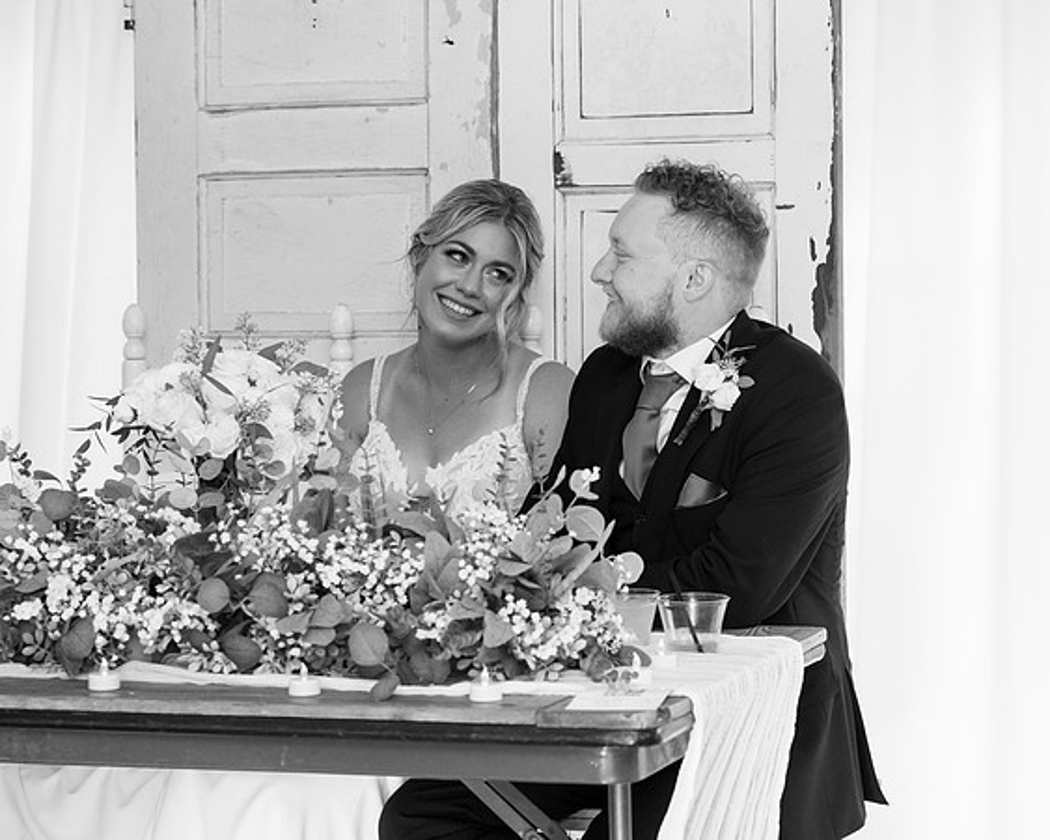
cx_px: 708
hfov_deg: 18.8
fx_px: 3158
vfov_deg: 15.1
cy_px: 391
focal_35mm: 102
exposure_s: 1/320
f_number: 4
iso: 2500
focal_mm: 78
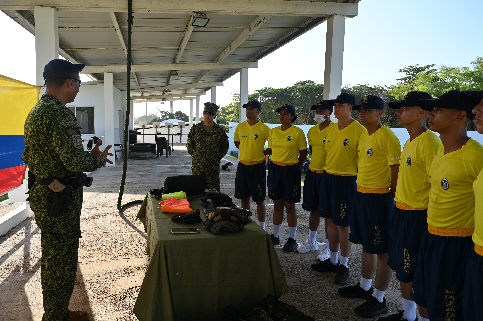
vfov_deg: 53.1
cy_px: 160
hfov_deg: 73.8
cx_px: 242
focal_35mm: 24
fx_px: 322
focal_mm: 24
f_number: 5.6
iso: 125
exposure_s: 1/250
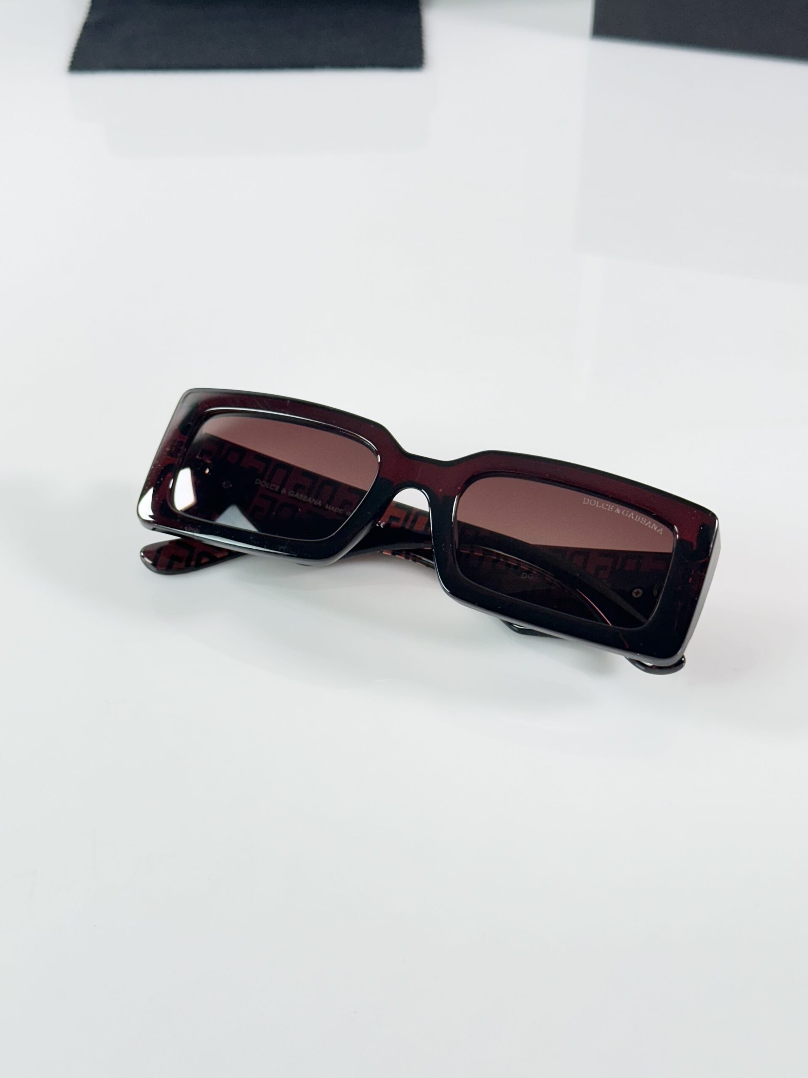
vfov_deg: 39.7
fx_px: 1494
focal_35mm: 48
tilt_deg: -42.4
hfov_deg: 30.3
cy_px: 539
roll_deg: +0.4
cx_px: 404
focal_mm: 6.86
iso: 80
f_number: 1.78
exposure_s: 1/100
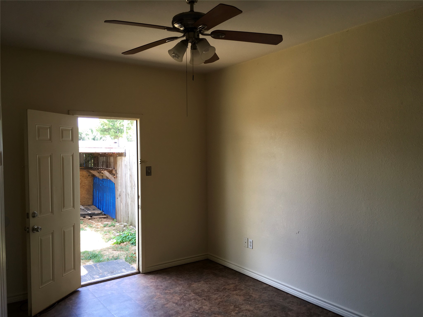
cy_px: 158
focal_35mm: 29
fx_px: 354
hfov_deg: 61.7
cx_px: 212
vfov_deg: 48.2
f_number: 2.2
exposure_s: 1/60
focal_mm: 4.15
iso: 25
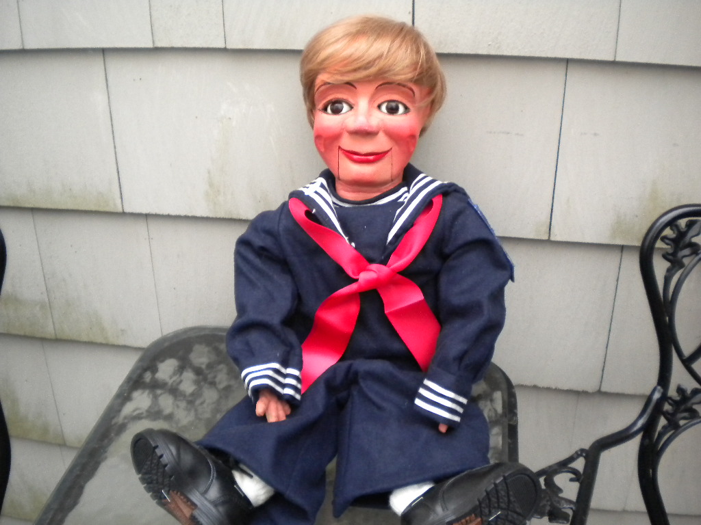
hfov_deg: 52.6
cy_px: 262
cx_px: 350
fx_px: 709
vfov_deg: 40.7
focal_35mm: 35
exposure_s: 1/45.1
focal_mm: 6.3
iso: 400
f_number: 3.1
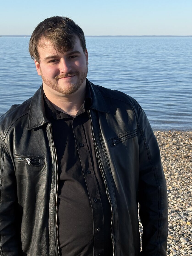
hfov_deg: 21.0
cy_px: 129
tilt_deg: -9.9
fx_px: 517
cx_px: 76
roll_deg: +0.0
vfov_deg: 27.8
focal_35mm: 70
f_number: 1.6
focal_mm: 5.96
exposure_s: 1/2141
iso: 40
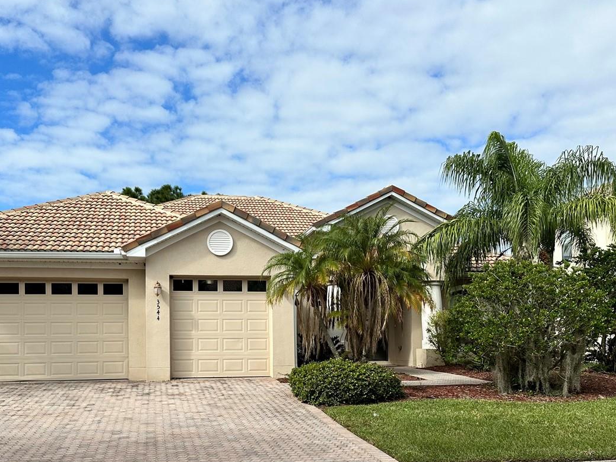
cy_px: 323
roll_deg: +0.1
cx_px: 265
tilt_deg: +0.6
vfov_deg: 38.0
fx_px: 658
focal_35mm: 37
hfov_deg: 50.0
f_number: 1.78
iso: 80
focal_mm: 6.86
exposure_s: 1/5525
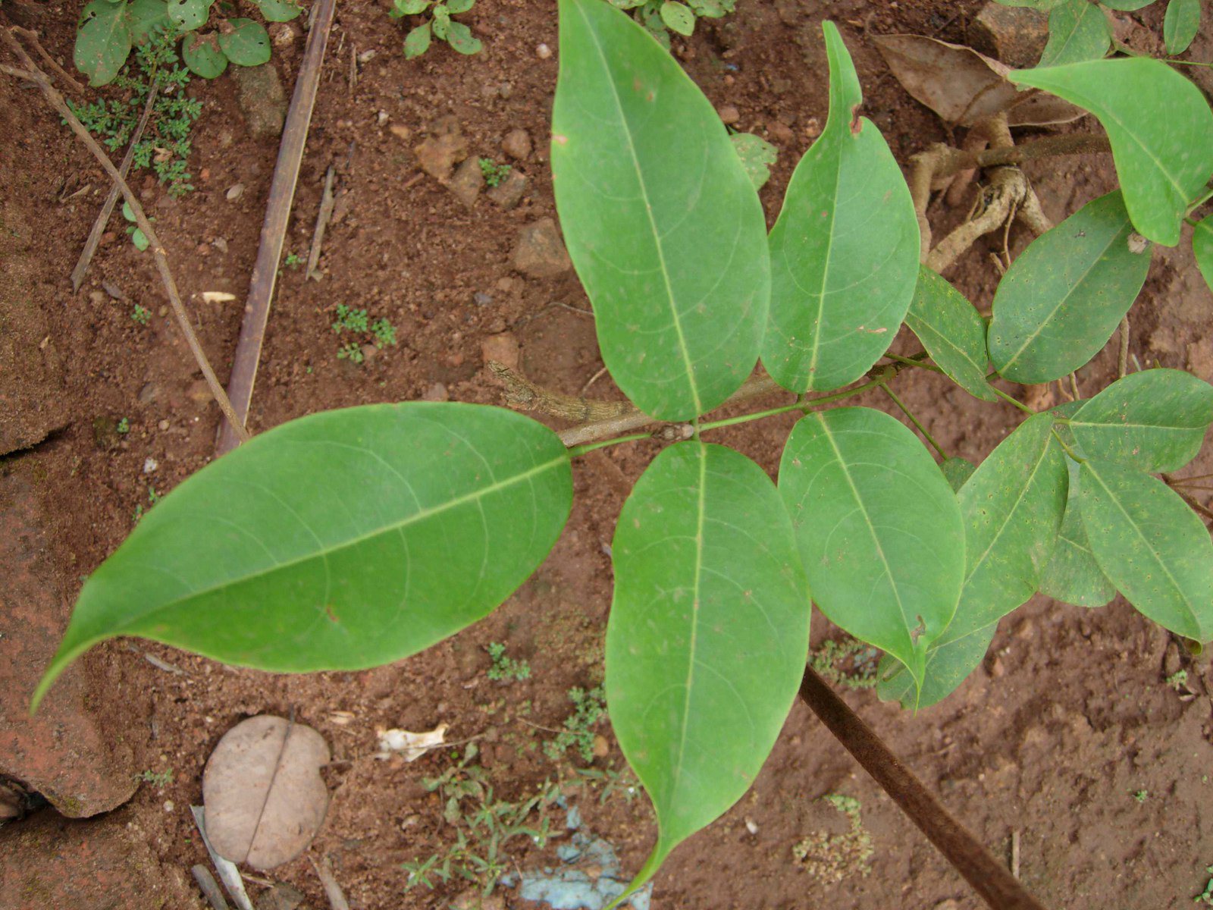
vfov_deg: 39.7
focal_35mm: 36
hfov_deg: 51.4
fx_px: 1261
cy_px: 455
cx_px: 606
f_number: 3.4
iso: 50
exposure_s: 1/111
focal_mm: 7.5
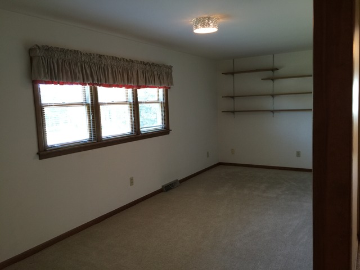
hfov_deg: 61.7
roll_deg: +1.2
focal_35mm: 29
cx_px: 180
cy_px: 135
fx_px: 302
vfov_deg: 48.2
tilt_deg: -6.5
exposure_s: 1/15
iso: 40
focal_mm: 4.15
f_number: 2.2
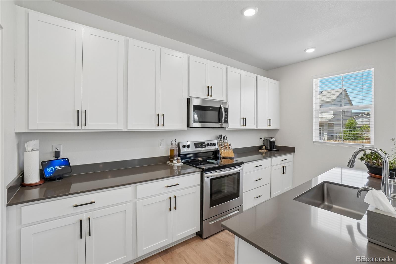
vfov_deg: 77.3
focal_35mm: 15
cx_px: 198
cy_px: 132
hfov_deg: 100.4
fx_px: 165
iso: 400
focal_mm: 10
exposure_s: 1/40
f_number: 8
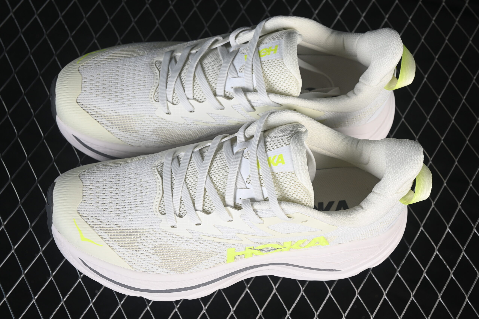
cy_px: 160
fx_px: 998
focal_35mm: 75
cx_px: 240
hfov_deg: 27.0
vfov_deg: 18.2
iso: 160
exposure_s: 1/80
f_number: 7.1
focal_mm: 50
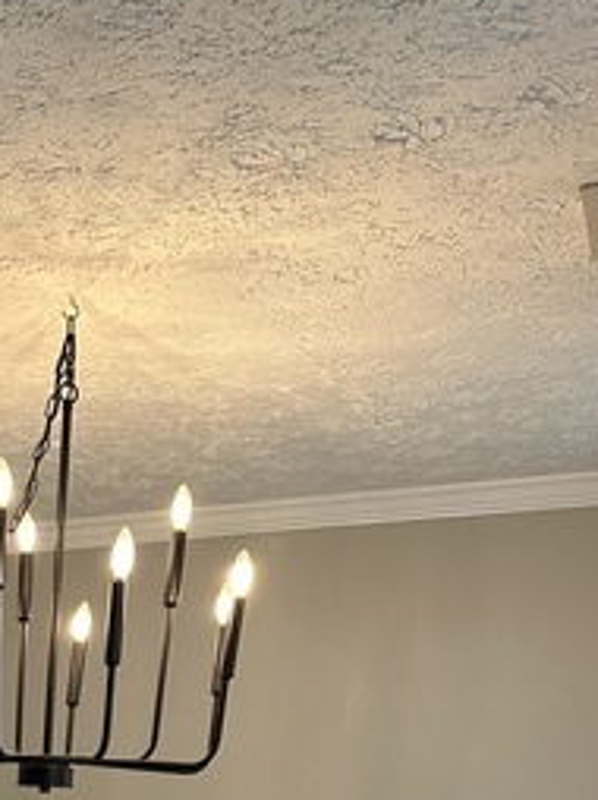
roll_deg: -1.4
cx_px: -126
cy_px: 1003
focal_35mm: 63
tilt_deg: -6.6
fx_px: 1454
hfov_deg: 21.5
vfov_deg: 26.6
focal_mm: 6.86
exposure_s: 1/120
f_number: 1.78
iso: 160
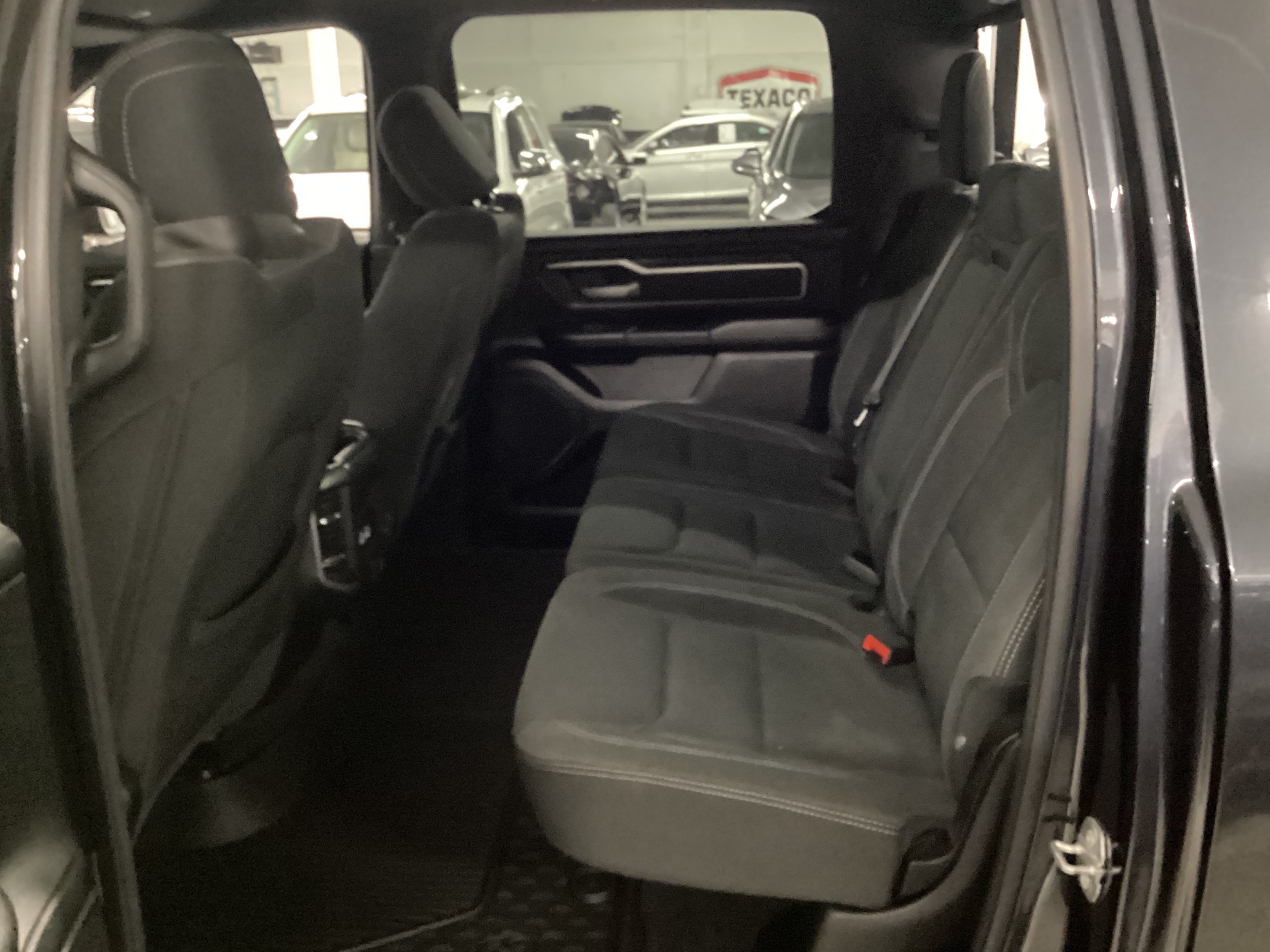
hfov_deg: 56.8
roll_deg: +0.9
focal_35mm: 32
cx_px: 643
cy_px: 472
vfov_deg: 44.2
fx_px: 1174
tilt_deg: -18.6
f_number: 2.4
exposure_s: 1/15
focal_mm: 3.3
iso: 640
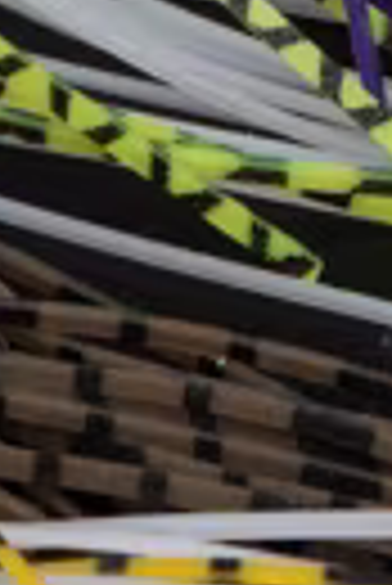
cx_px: 1379
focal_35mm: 644
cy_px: 194
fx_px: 10490
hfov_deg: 2.1
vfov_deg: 3.2
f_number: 36
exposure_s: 1/160
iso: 125
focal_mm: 105
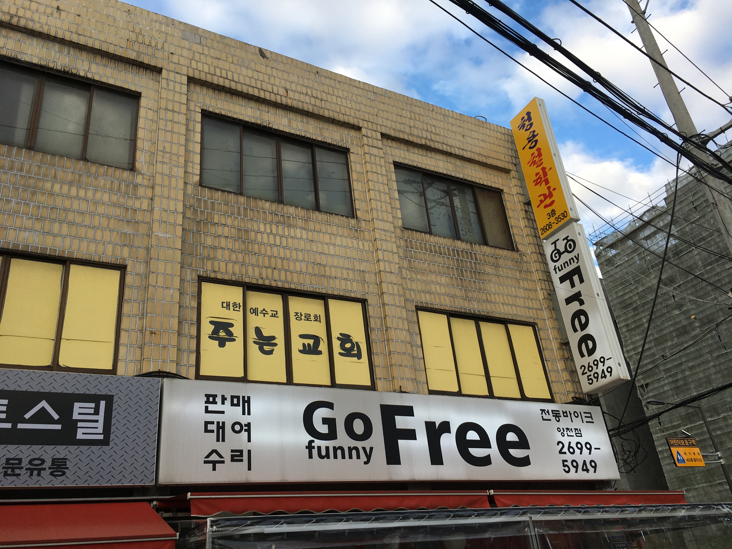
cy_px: 274
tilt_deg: +27.3
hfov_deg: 61.7
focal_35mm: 29
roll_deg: +7.4
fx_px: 613
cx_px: 366
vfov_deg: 48.2
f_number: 2.2
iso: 25
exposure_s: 1/430
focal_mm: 4.15
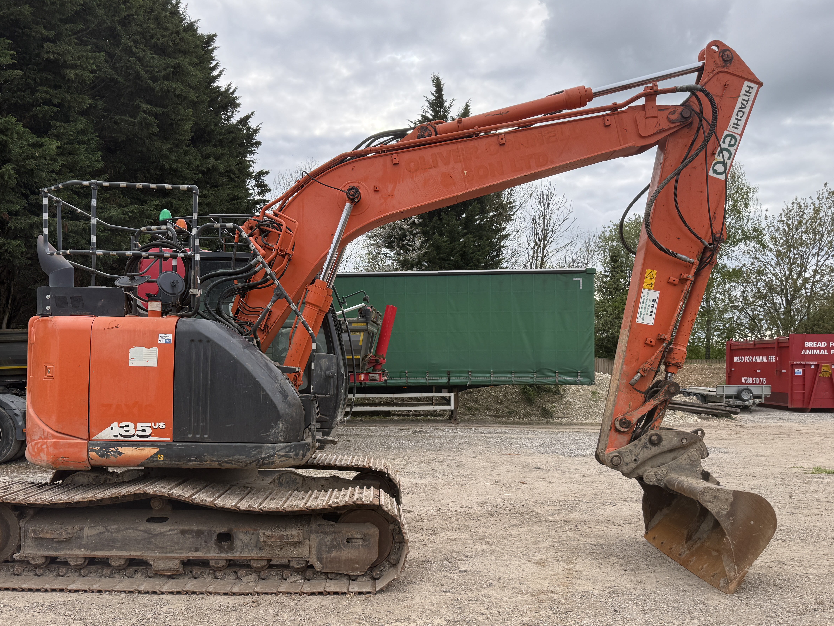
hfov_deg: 61.5
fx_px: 699
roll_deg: -0.9
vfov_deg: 48.0
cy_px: 368
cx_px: 373
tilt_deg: +1.1
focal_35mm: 29
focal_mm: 6.76
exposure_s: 1/1018
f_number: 1.78
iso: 80
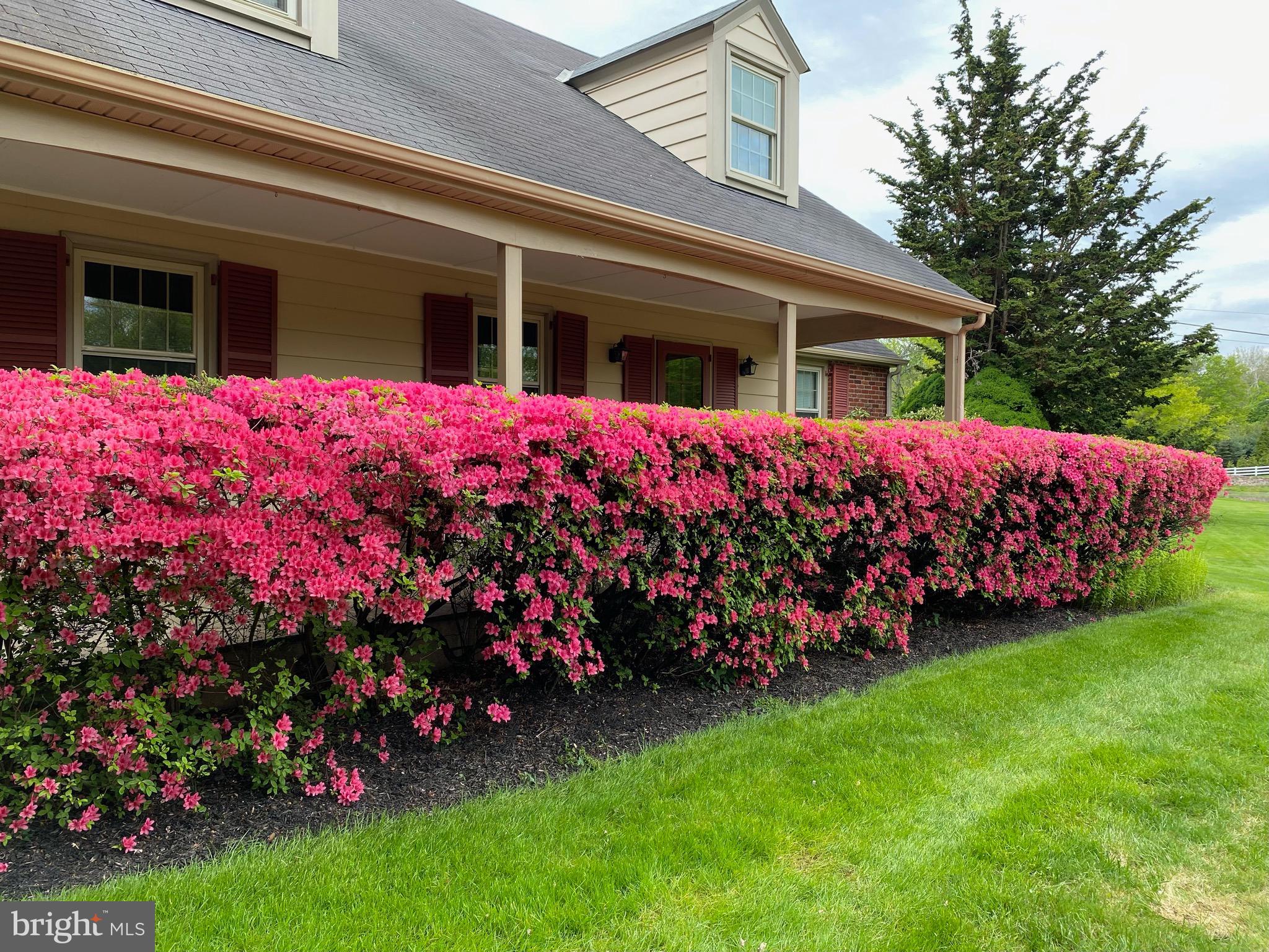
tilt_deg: -1.8
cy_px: 476
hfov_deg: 67.3
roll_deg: -0.1
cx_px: 634
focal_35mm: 26
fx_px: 953
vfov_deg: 53.1
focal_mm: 4.25
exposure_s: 1/334
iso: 32
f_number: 1.8
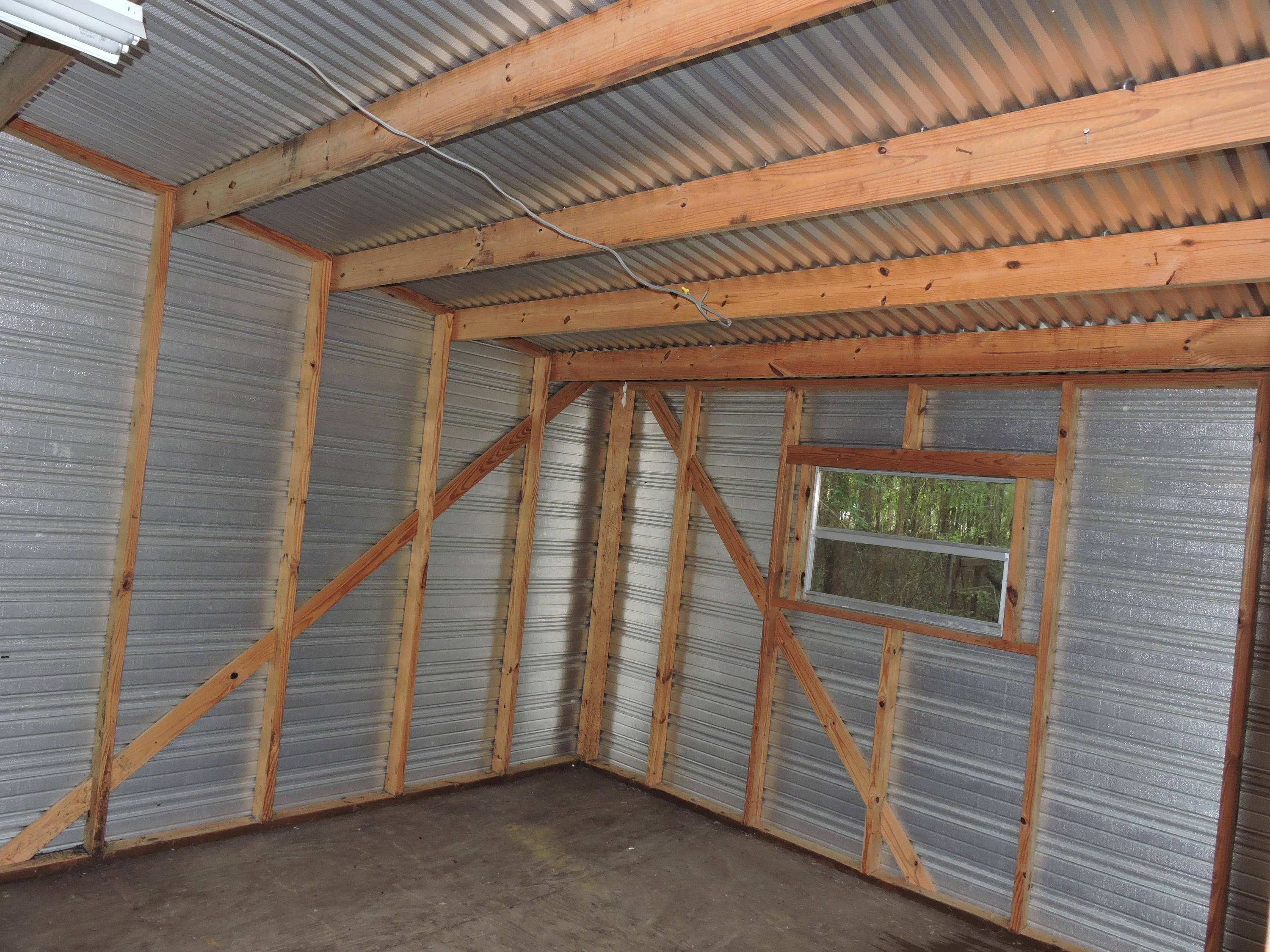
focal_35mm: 24
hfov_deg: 71.6
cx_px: 635
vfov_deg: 56.8
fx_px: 881
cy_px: 476
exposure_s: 1/30
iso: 200
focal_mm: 4.3
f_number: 3.3
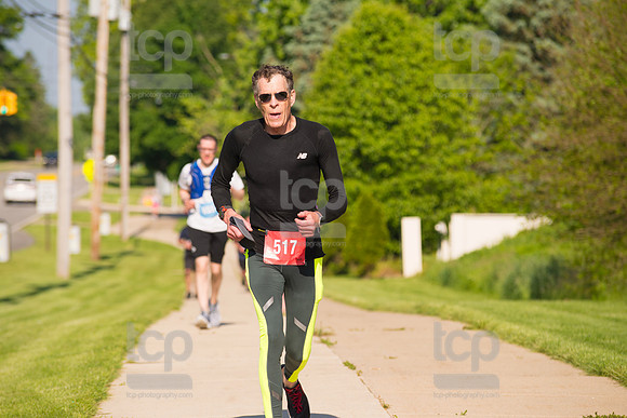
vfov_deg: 6.9
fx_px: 3484
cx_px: 314
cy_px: 209
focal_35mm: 200
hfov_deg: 10.3
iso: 400
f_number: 5.6
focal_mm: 200
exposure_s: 1/2000
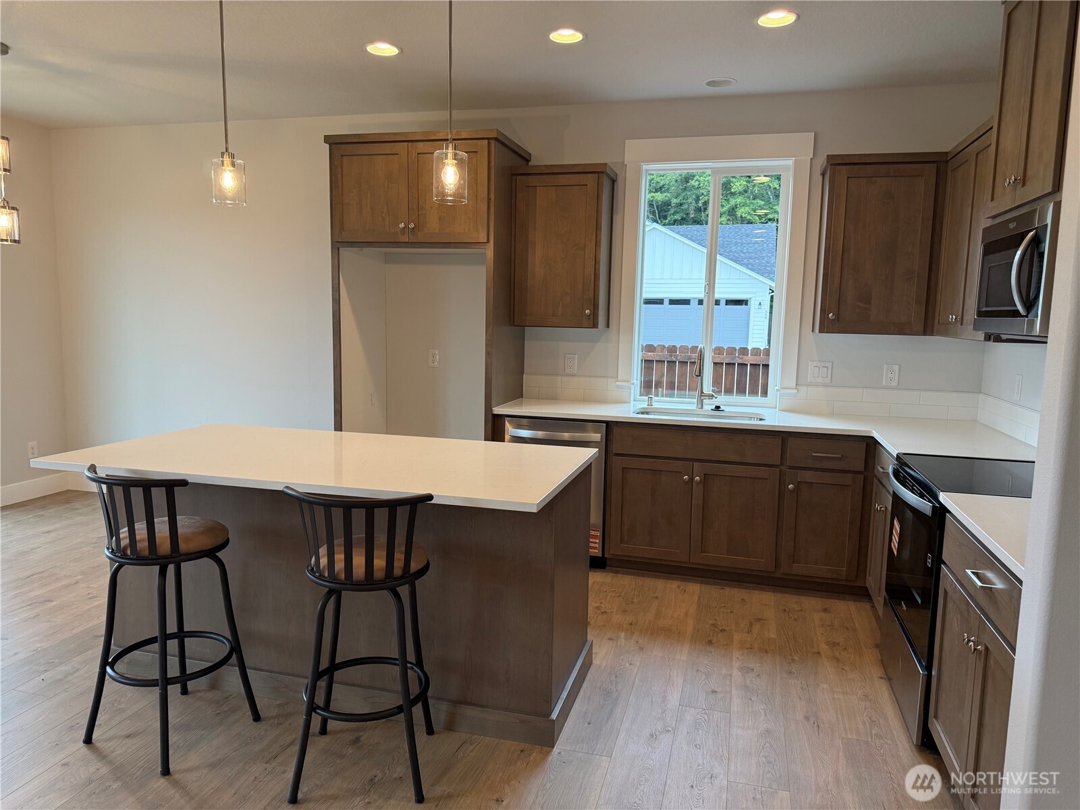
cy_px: 405
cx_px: 540
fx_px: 749
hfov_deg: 71.6
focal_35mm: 24
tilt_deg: -5.5
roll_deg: -1.6
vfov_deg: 56.8
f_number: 1.78
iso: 200
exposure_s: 1/157
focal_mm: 6.76
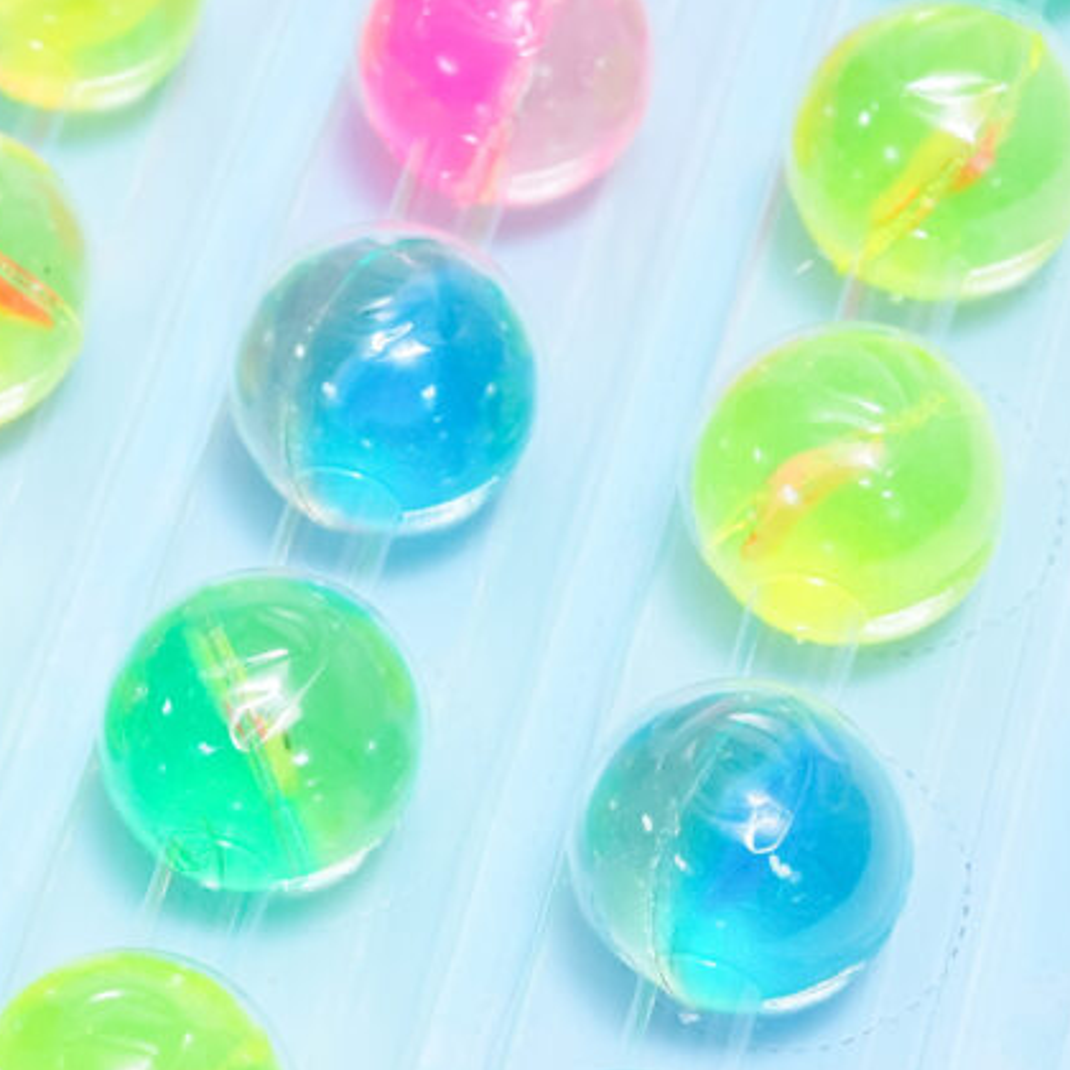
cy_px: 549
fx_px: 4511
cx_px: 201
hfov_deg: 13.5
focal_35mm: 129
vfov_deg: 13.5
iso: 3200
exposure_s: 1/125
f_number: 11
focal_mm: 61
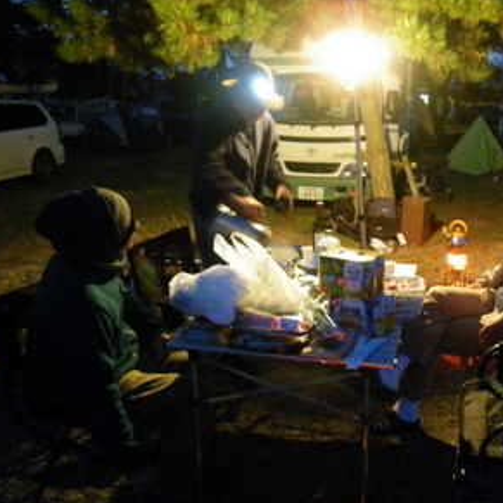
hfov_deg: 47.8
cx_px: 327
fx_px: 559
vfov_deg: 48.4
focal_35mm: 34
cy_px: 256
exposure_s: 1.3
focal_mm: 5
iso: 800
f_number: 3.5
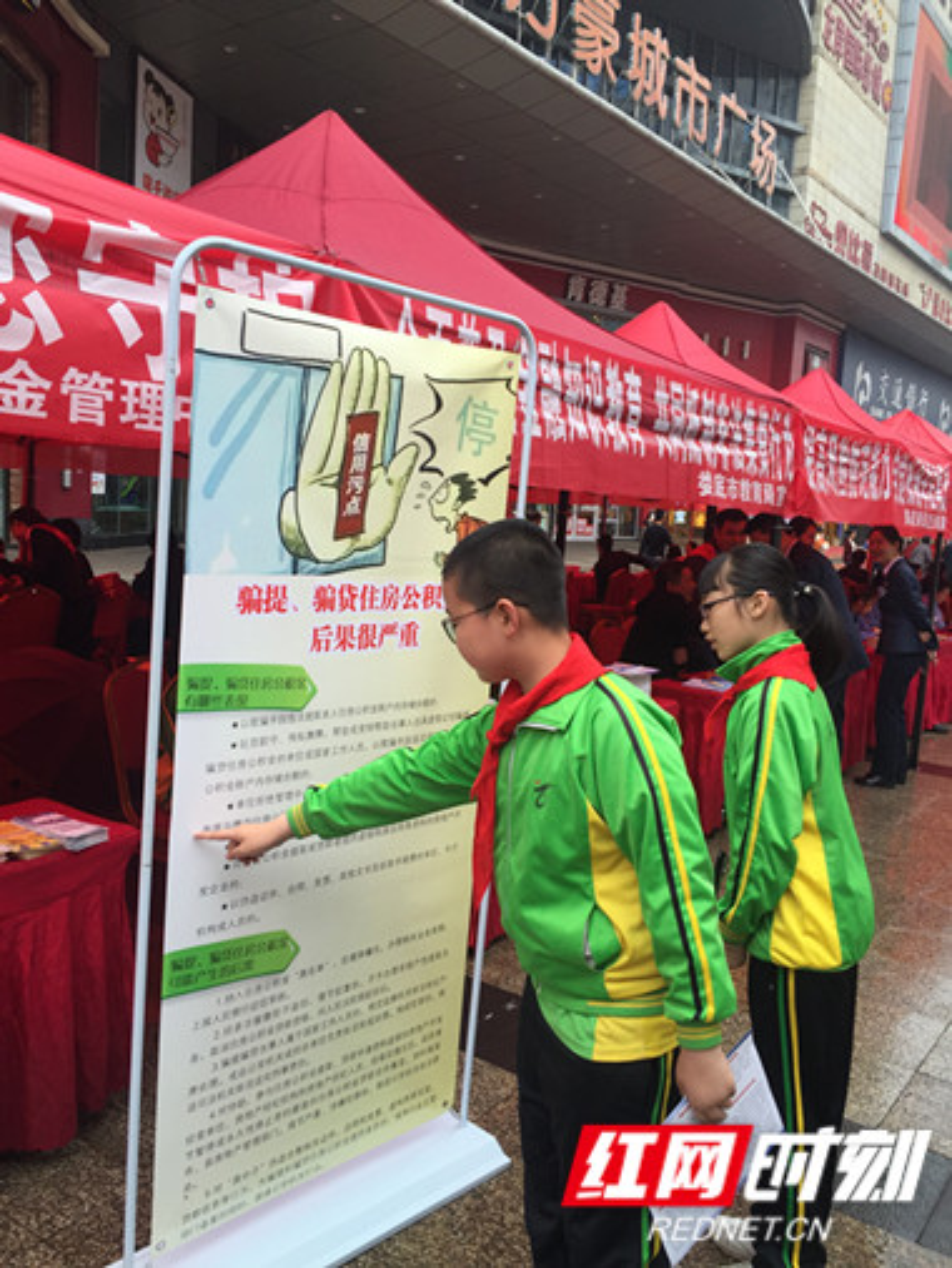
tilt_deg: -8.1
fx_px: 1063
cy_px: 634
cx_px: 476
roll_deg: -3.3
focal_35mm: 29
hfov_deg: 48.3
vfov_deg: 61.6
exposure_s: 1/573
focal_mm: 4.15
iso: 32
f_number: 2.2
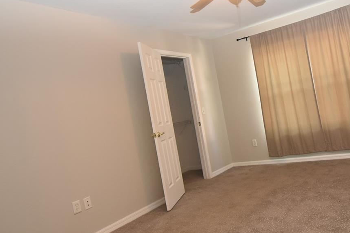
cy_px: 109
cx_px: 248
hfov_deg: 62.9
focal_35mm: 28
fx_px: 272
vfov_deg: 46.4
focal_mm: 10
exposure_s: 1/60
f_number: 4
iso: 800
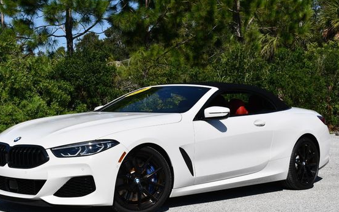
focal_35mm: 66
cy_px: 109
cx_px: 158
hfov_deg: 31.1
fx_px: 610
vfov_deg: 19.7
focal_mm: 28
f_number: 9
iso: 100
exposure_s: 1/320
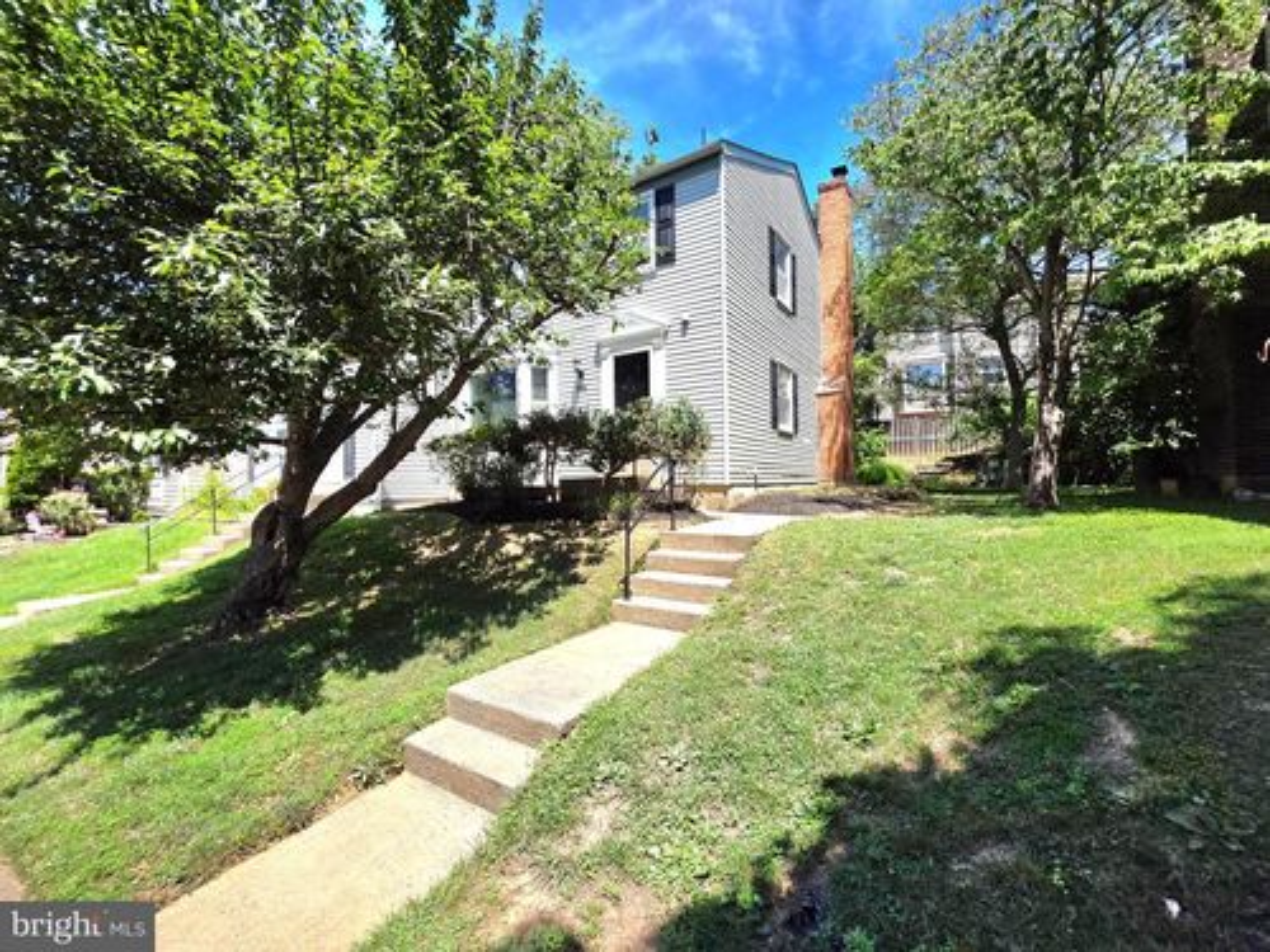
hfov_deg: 106.2
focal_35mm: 13
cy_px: 476
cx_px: 635
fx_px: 477
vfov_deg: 89.9
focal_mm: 2.2
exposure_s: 1/1429
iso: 40
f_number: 1.9
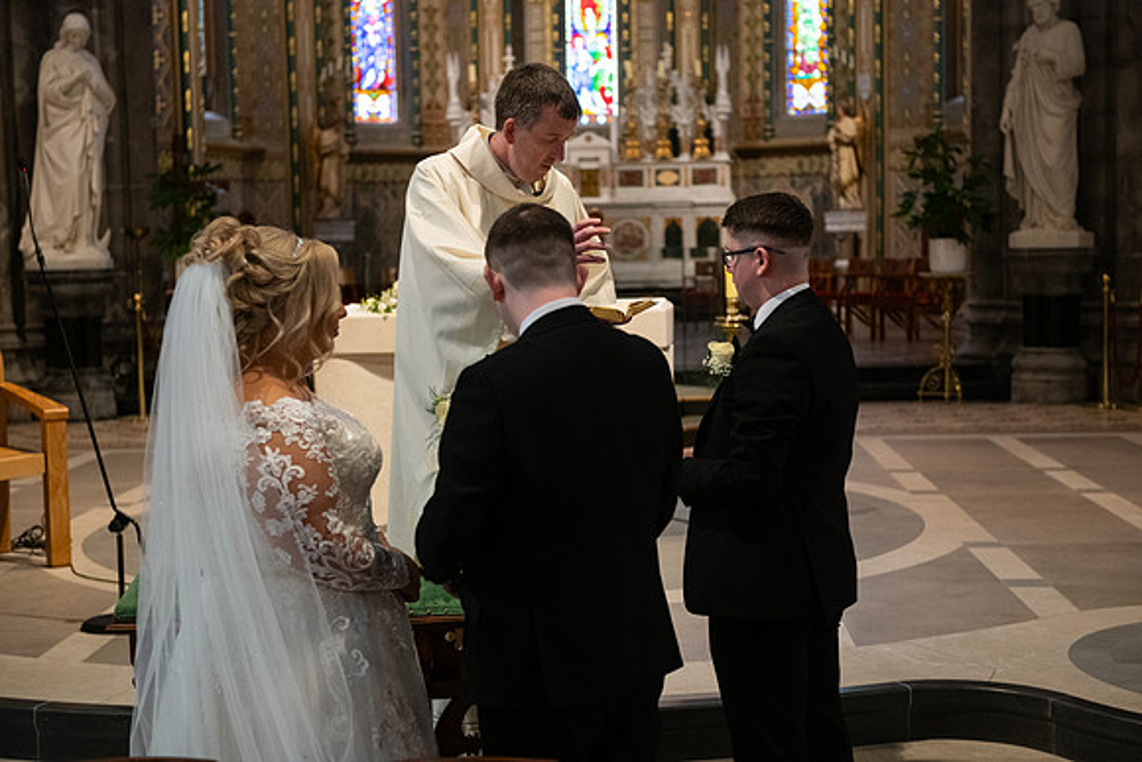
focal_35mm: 60
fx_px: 1904
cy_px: 381
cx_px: 571
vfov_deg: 22.6
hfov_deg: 33.4
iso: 1250
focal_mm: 60
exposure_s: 1/160
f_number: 3.5
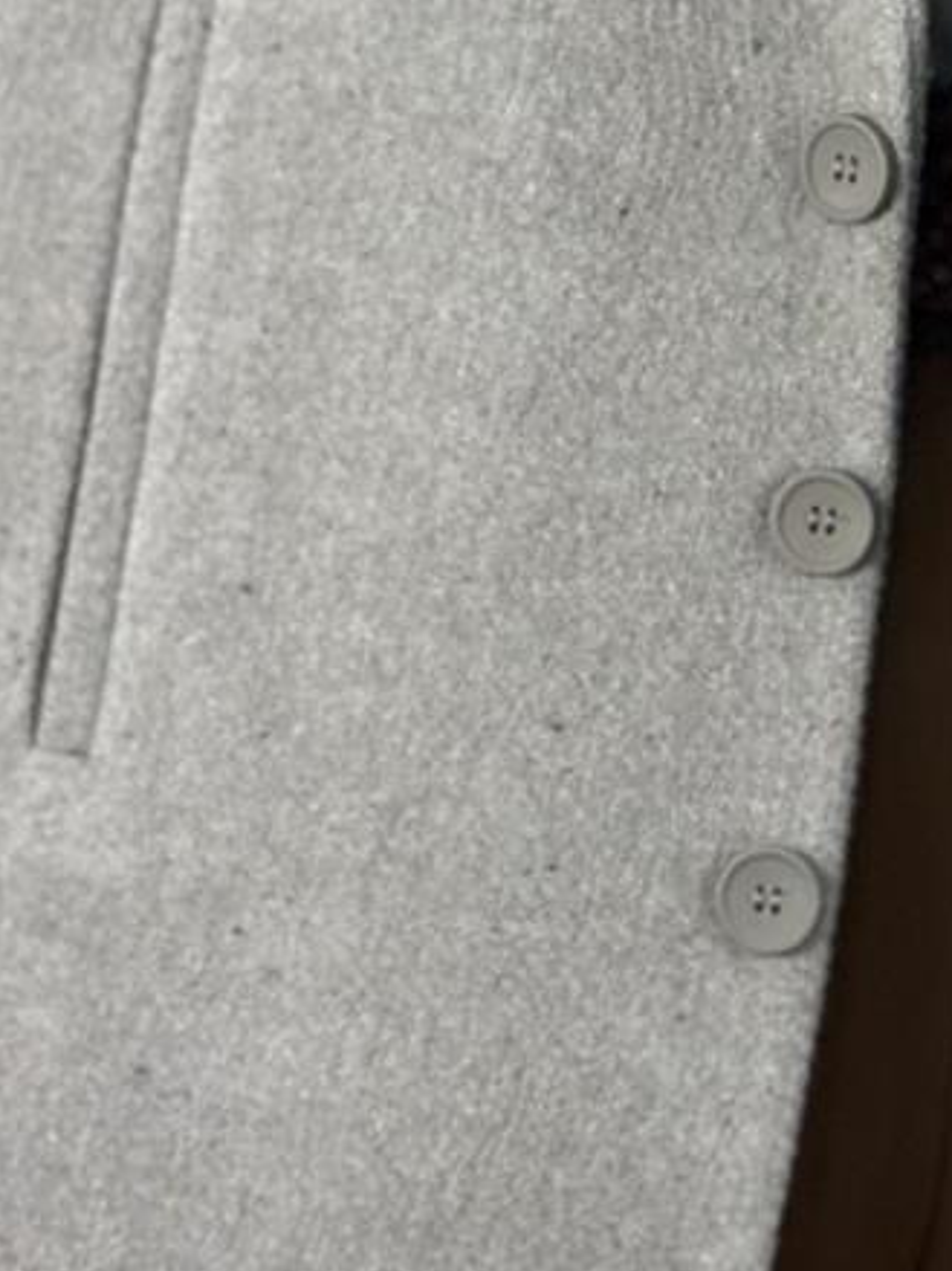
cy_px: -26
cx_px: 990
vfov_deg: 11.2
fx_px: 6420
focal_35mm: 175
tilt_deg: -32.3
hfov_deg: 8.4
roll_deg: +1.1
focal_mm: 6.86
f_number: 1.78
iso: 80
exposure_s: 1/141
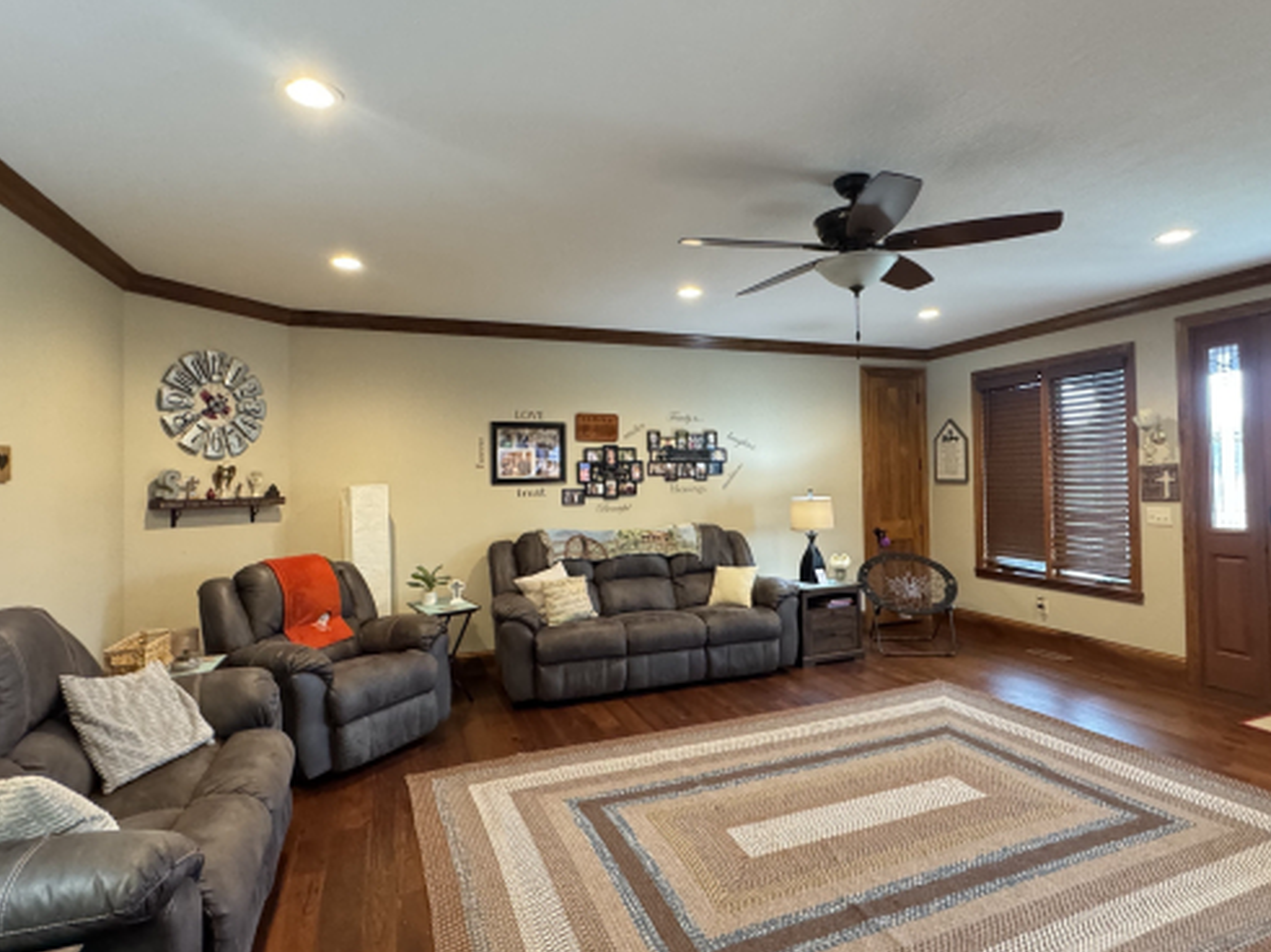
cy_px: 463
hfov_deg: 84.6
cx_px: 667
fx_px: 697
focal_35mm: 19
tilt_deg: +0.7
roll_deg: +1.0
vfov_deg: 68.6
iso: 1000
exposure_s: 1/60
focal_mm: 2.22
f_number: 2.2
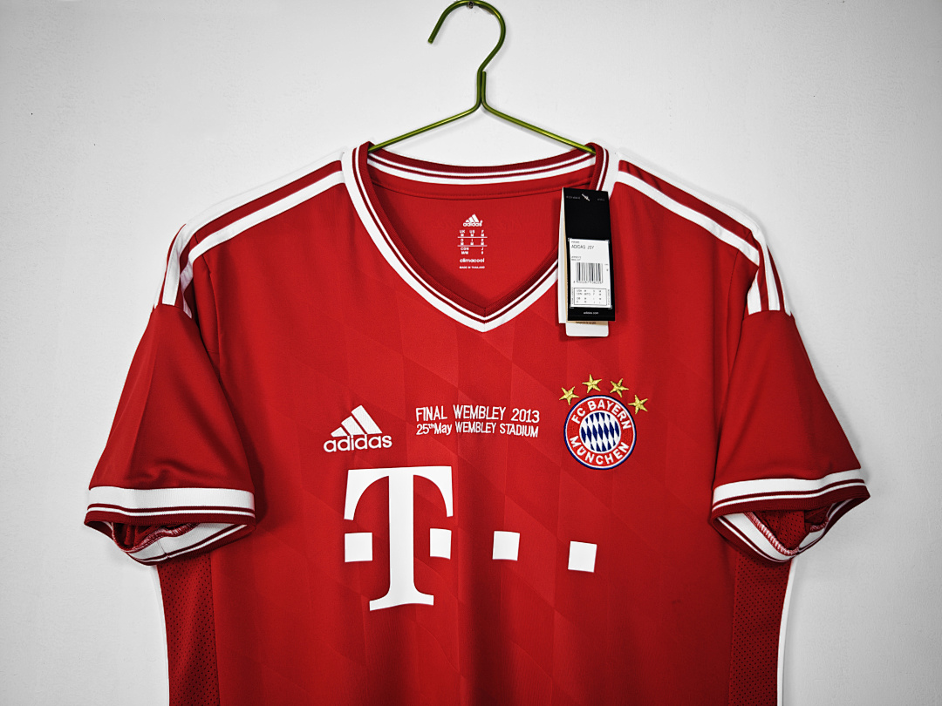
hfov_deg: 73.9
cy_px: 353
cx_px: 471
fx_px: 626
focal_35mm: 23
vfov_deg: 58.9
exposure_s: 1/100
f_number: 1.75
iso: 103
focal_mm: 8.67
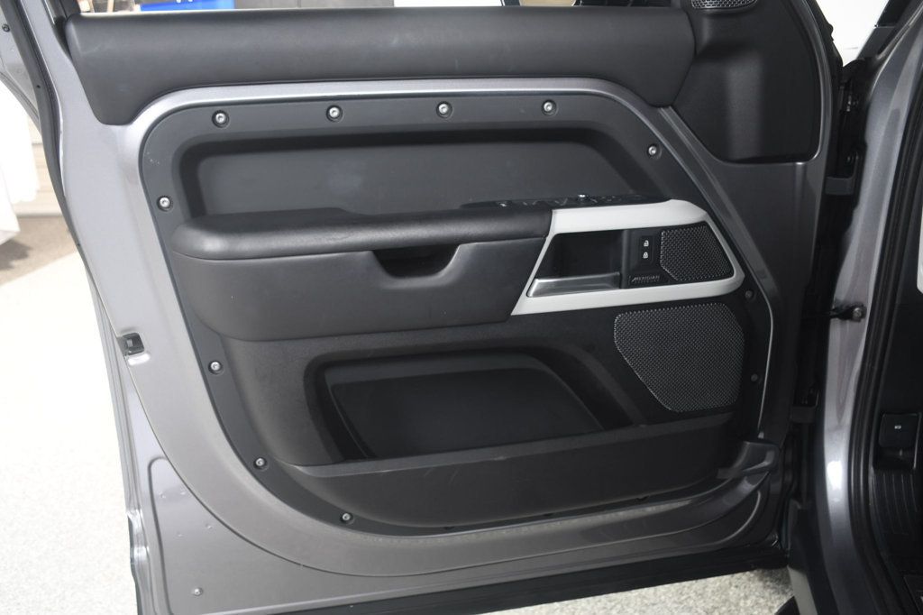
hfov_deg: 61.9
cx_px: 462
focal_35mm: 30
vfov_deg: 43.6
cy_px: 308
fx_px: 769
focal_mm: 20
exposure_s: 1/160
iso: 100
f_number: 4
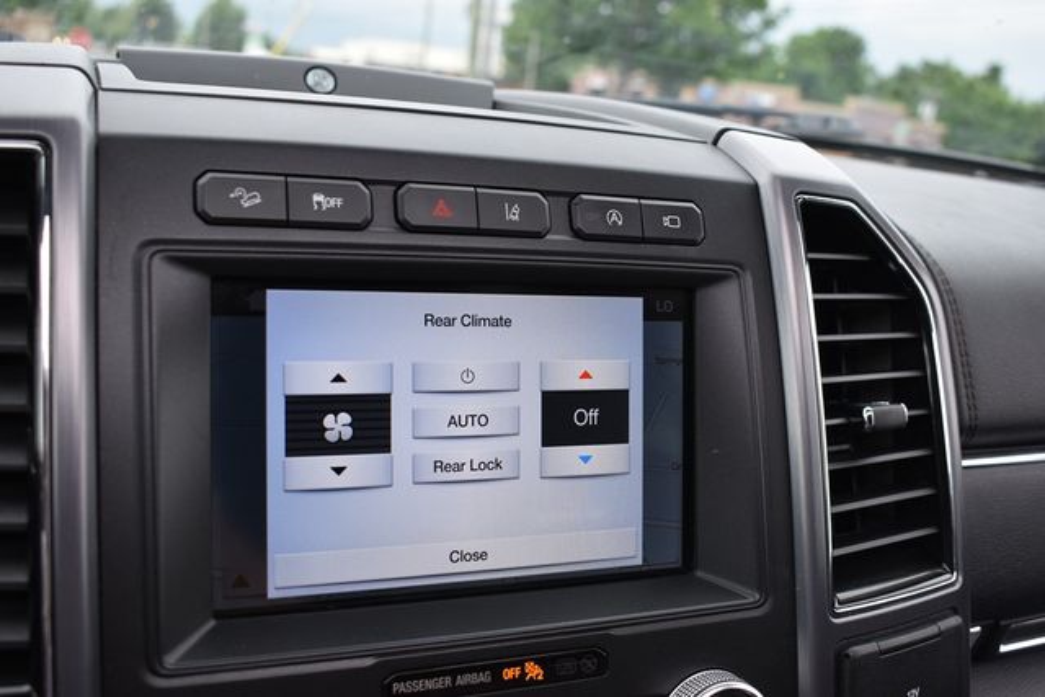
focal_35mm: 36
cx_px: 522
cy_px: 348
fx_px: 1045
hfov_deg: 53.1
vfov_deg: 36.9
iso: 400
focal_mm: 24
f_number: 5
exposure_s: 1/250
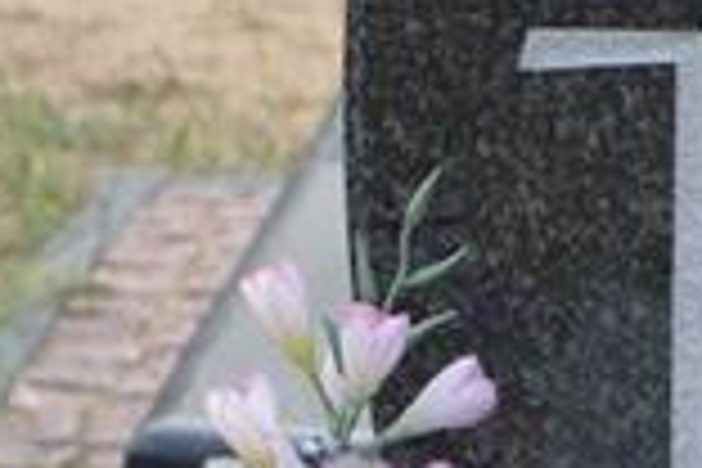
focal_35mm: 407
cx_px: 1197
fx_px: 7936
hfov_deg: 5.0
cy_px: 648
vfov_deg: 3.4
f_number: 5.6
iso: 180
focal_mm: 66
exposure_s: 1/125
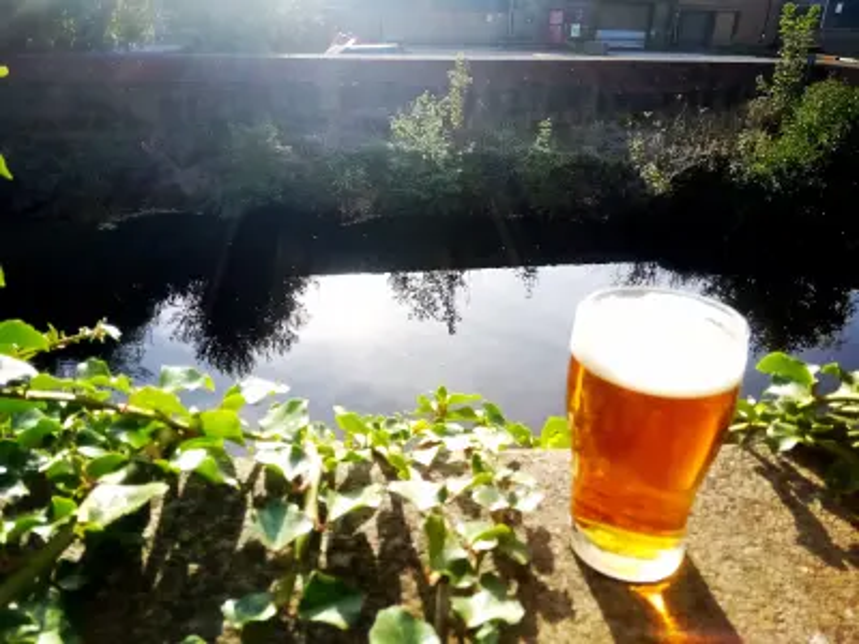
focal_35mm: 28
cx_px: 430
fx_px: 695
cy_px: 322
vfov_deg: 49.7
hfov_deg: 63.4
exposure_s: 1/667
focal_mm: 3.54
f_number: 2
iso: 111
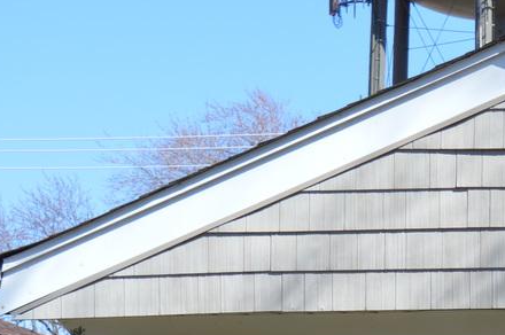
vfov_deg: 7.0
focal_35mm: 194
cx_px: 862
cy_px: 397
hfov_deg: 10.1
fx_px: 2715
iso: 100
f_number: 8
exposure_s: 1/250
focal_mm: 35
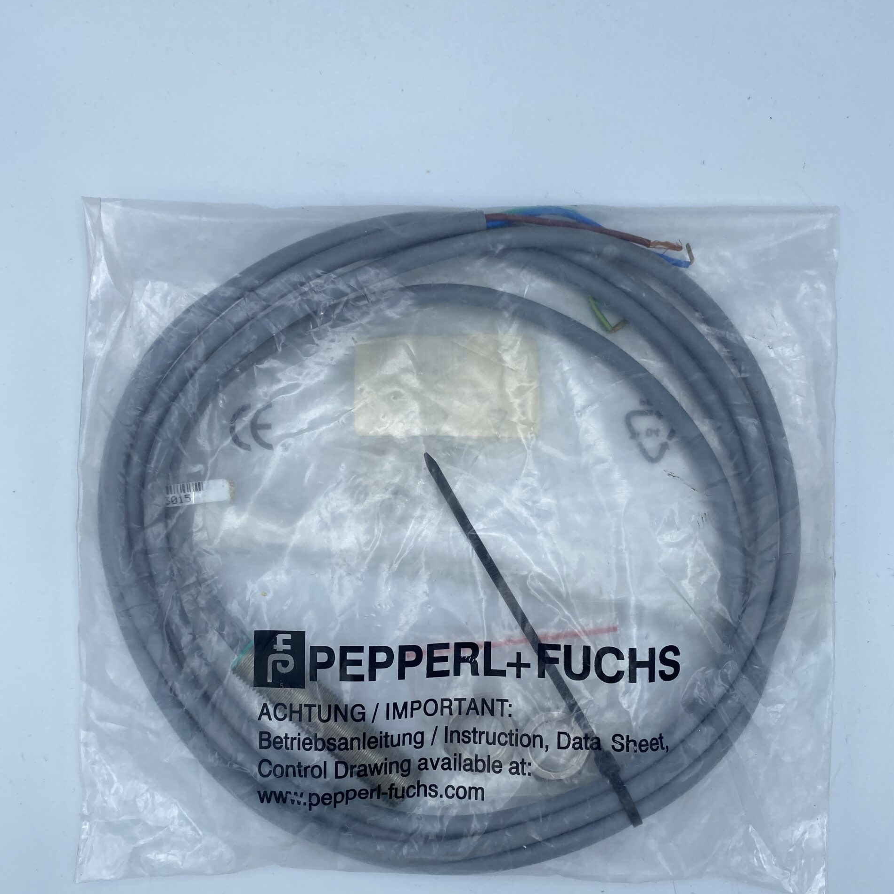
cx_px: 452
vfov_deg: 52.3
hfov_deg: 52.5
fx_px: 906
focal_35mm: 31
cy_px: 518
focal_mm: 4.25
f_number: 1.8
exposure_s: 1/1395
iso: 32
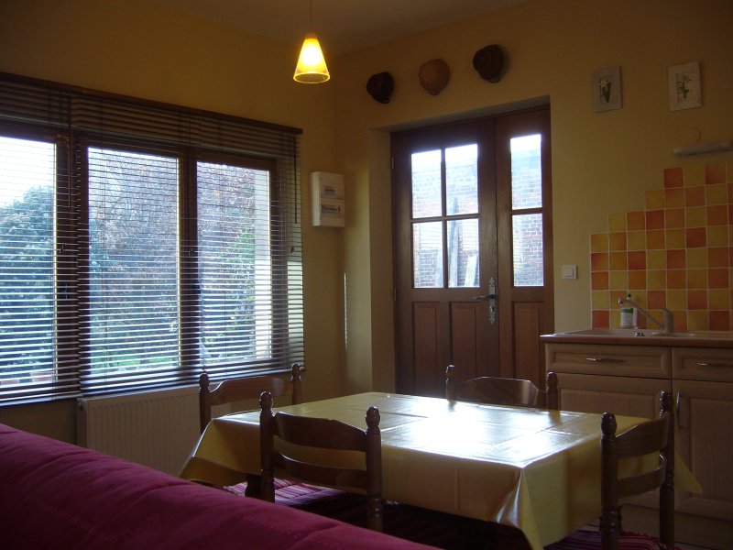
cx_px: 366
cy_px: 275
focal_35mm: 35
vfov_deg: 40.7
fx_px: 741
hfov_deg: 52.6
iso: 80
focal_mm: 5.8
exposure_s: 1/25
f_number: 2.8
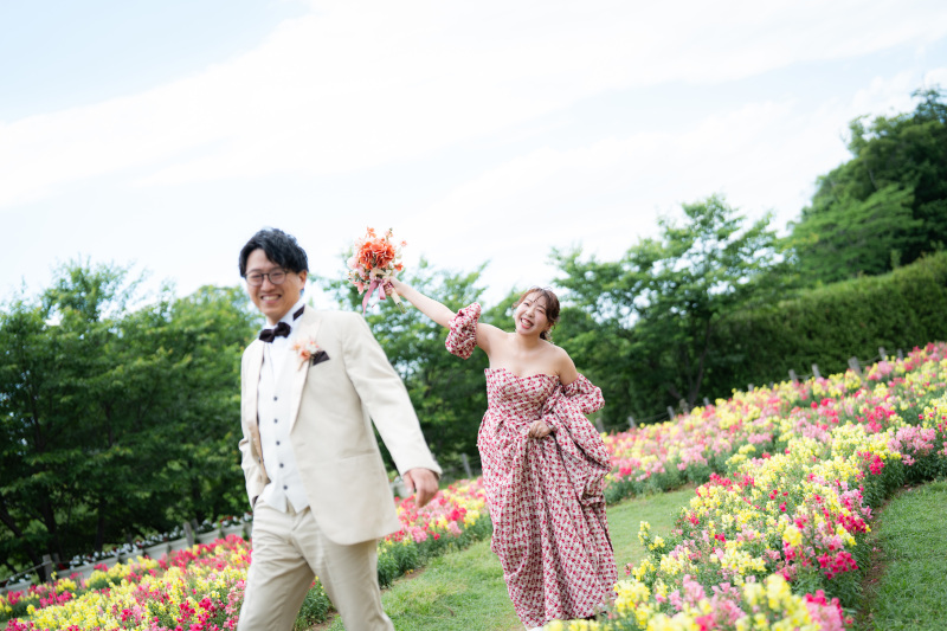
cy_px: 316
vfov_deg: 27.0
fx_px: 1315
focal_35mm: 50
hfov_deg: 39.6
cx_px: 474
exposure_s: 1/2000
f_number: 2
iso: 200
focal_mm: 50
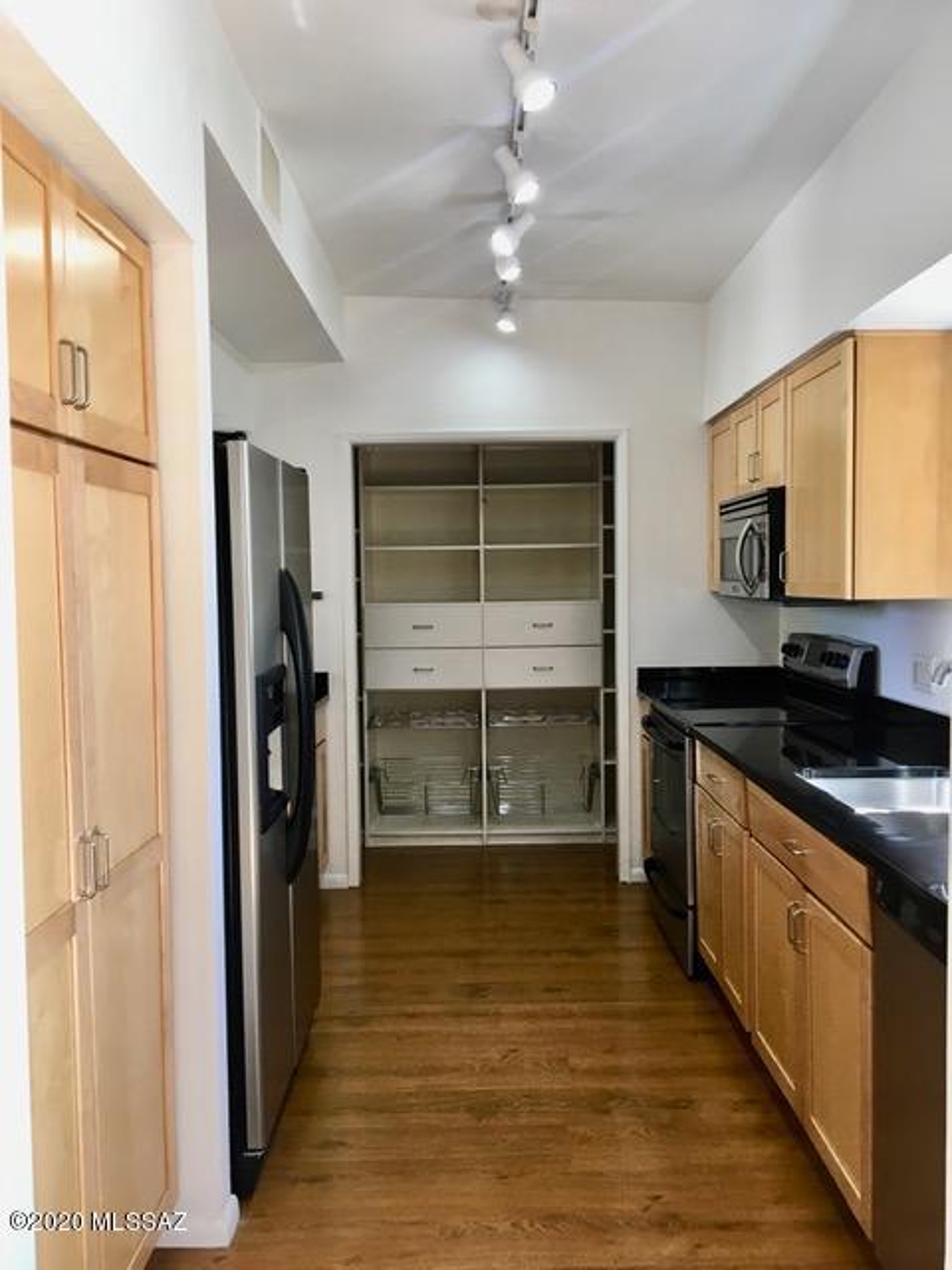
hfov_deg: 48.2
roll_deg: +0.2
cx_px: 476
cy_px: 635
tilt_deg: -4.3
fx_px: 1063
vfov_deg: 61.7
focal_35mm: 29
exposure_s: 1/30
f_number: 2.2
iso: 32
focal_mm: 4.15
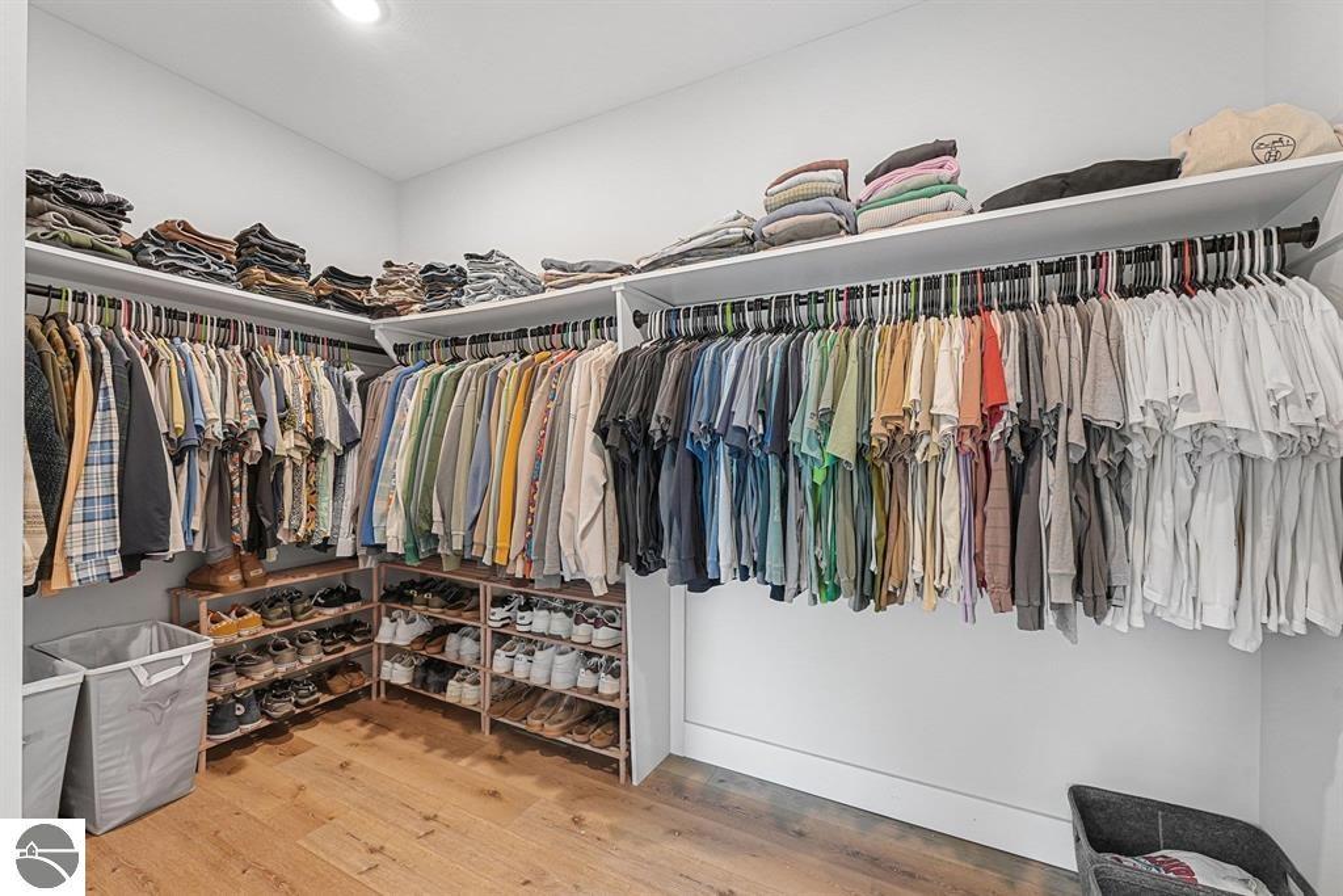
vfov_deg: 81.2
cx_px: 672
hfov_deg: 104.2
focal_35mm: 14
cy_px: 448
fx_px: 522
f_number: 10
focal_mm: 14
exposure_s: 1/5
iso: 2000
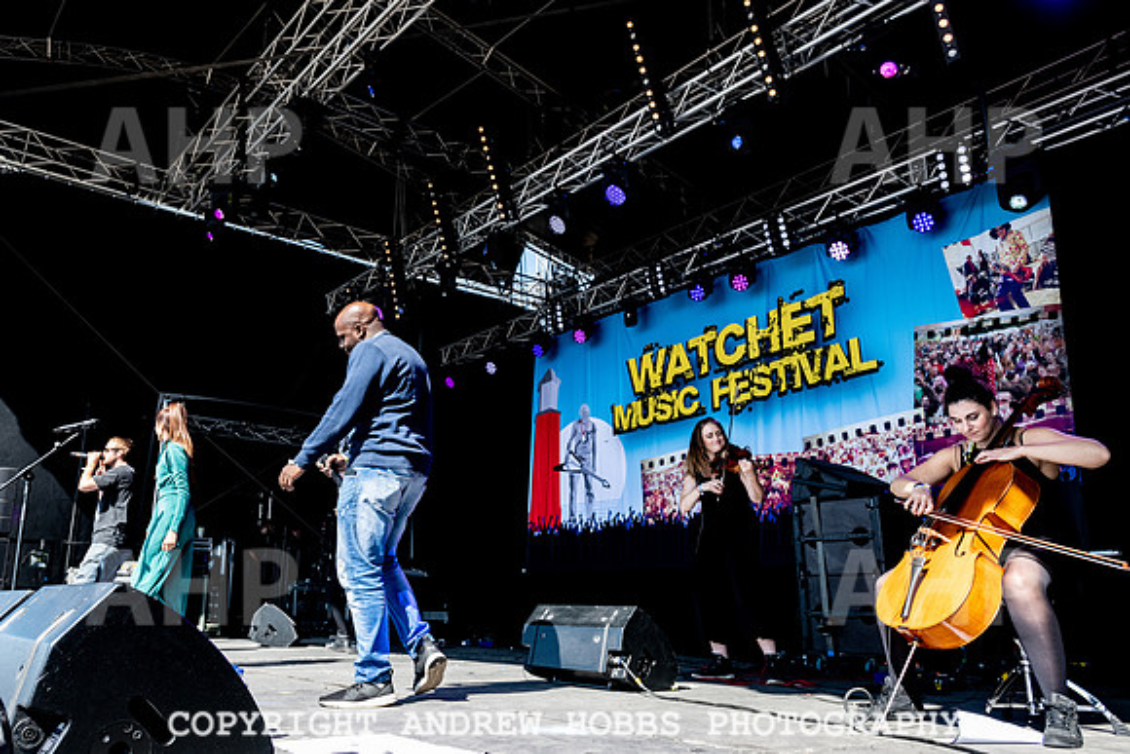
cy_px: 410
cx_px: 453
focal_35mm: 29
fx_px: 902
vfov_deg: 45.3
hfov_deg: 63.5
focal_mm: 24
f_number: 5.6
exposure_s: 1/1250
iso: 900
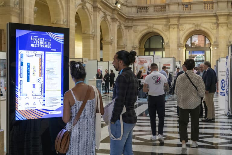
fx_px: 284
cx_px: 116
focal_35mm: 44
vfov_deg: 30.5
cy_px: 78
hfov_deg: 44.5
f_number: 3.5
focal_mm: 44
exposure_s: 1/160
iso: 2500
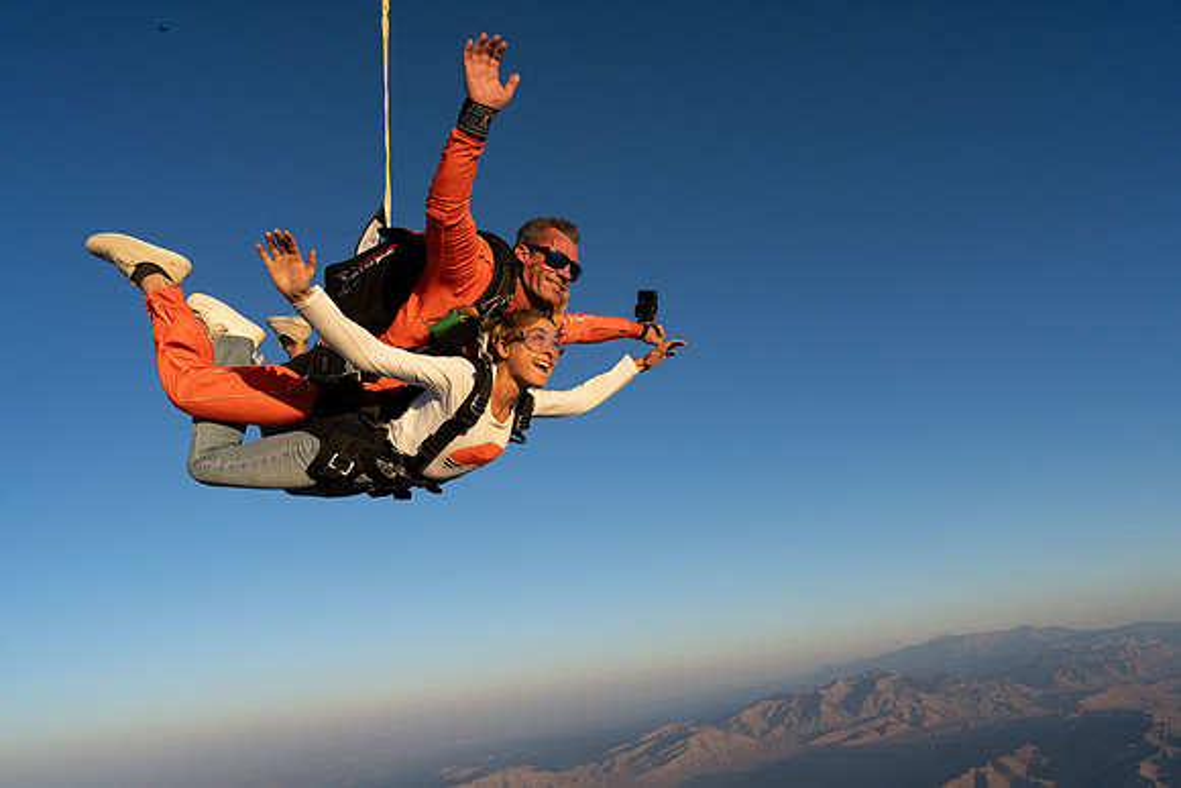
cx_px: 590
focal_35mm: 24
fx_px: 787
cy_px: 394
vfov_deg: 53.2
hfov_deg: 73.7
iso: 1250
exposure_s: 1/2000
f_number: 8
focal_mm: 24
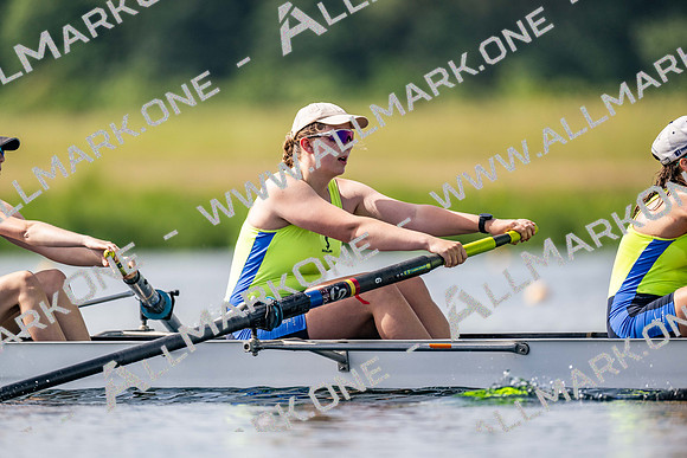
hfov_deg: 3.4
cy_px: 229
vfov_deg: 2.3
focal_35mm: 600
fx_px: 11458
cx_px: 344
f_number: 4
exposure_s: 1/2500
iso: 200
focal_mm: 600
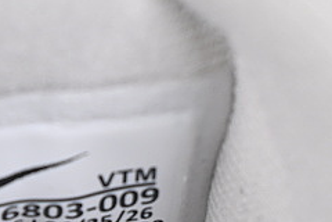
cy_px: 283
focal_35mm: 337
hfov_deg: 6.1
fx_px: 3108
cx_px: -12
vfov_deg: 4.1
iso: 160
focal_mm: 50
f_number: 7.1
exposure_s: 1/80
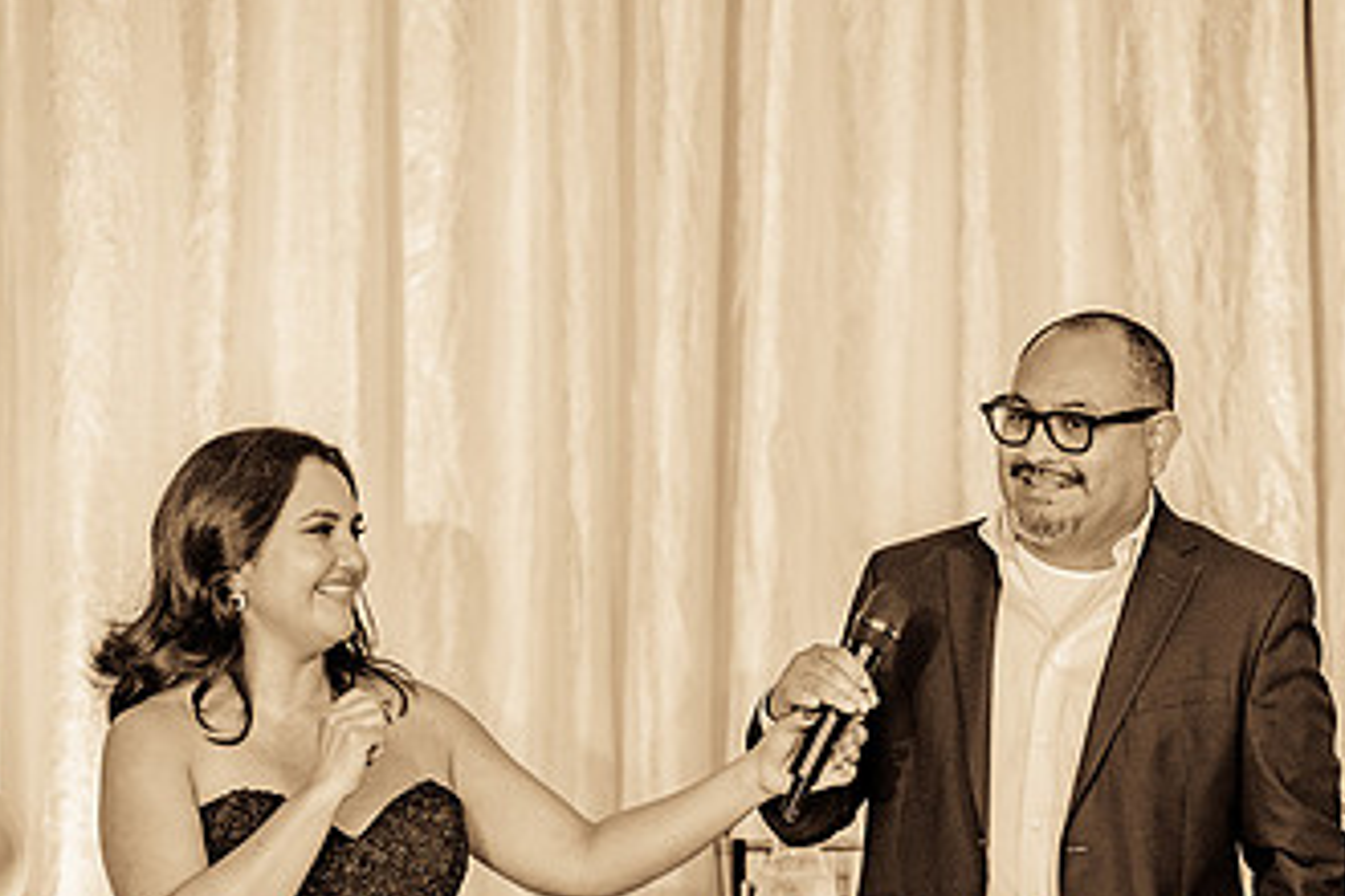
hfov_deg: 15.5
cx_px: 999
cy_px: 768
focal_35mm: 132
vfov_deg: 10.3
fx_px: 4931
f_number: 2.8
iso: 1600
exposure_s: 1/250
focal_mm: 75
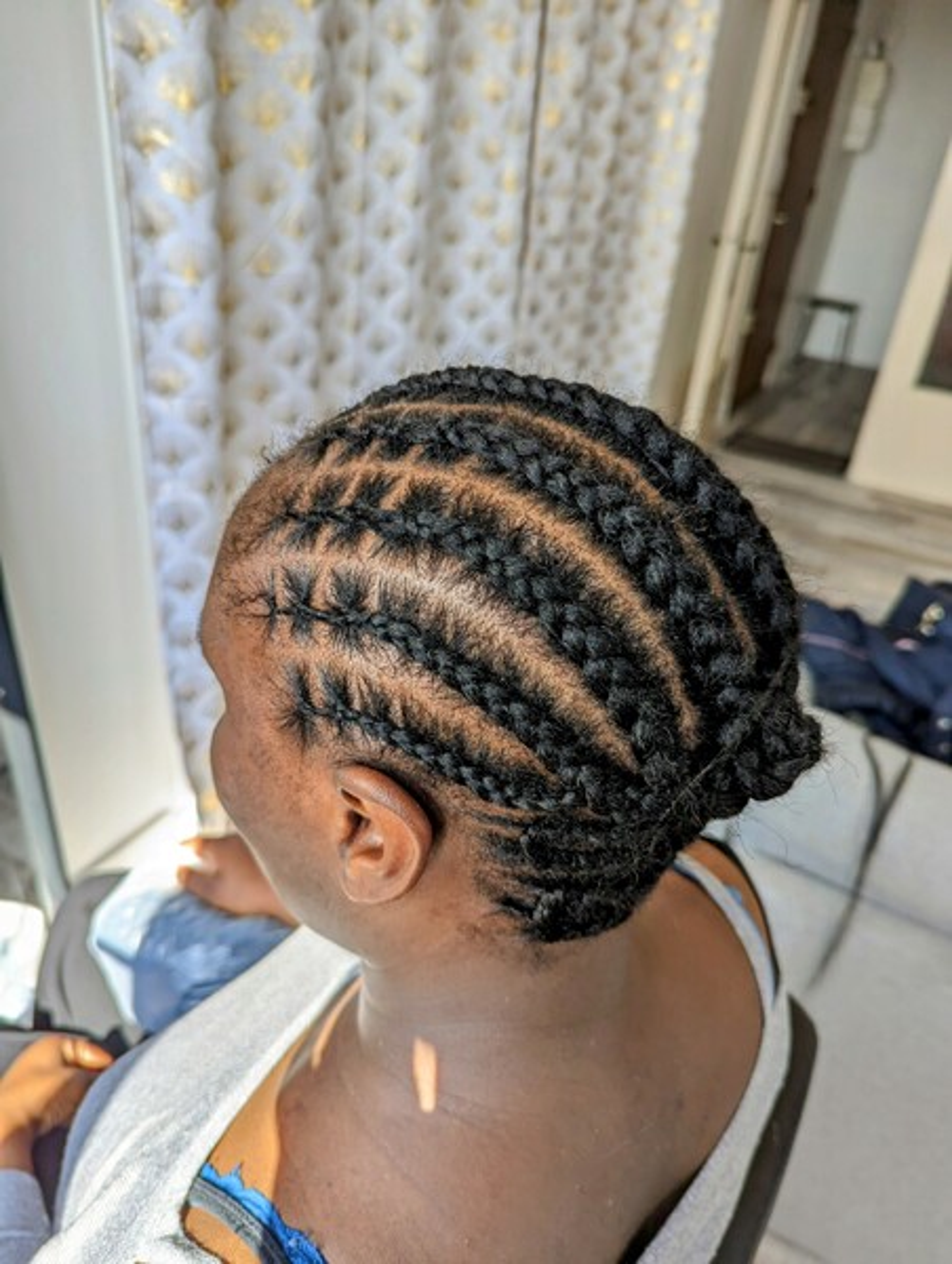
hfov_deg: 57.0
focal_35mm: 24
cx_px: 476
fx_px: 878
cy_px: 632
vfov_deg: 71.5
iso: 26
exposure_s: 1/190
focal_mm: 6.81
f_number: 1.85
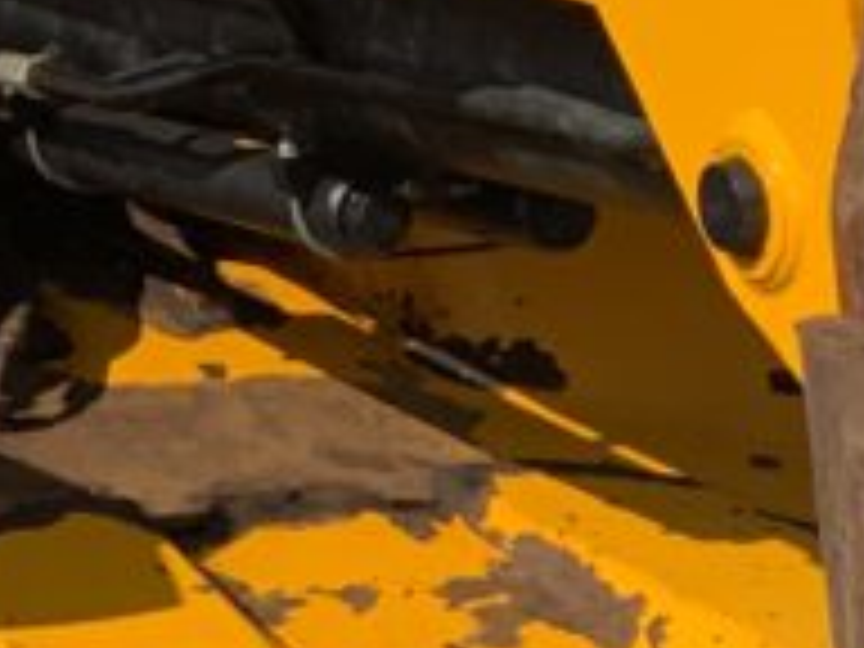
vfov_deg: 9.3
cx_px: 2106
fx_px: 3869
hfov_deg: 10.8
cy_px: 936
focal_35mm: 155
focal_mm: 3
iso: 16
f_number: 1.8
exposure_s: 1/1848
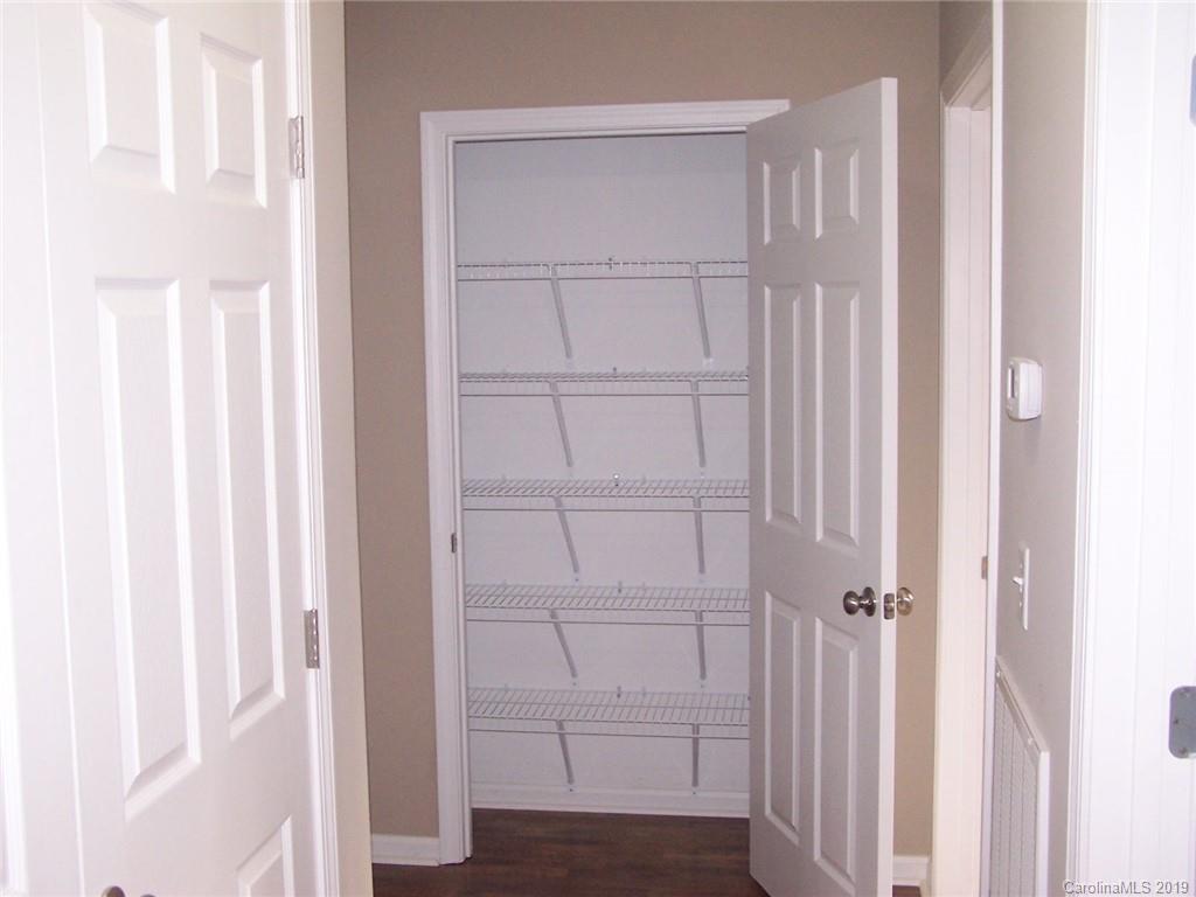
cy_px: 448
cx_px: 598
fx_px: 1658
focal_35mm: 48
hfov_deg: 39.7
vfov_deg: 30.3
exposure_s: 1/60
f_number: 3.2
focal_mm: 8
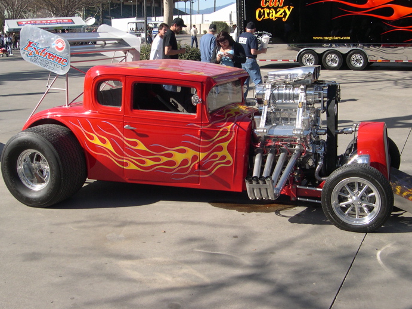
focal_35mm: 44
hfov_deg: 42.9
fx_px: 524
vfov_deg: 32.8
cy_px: 134
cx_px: 201
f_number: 7.6
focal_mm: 8
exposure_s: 1/175
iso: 100
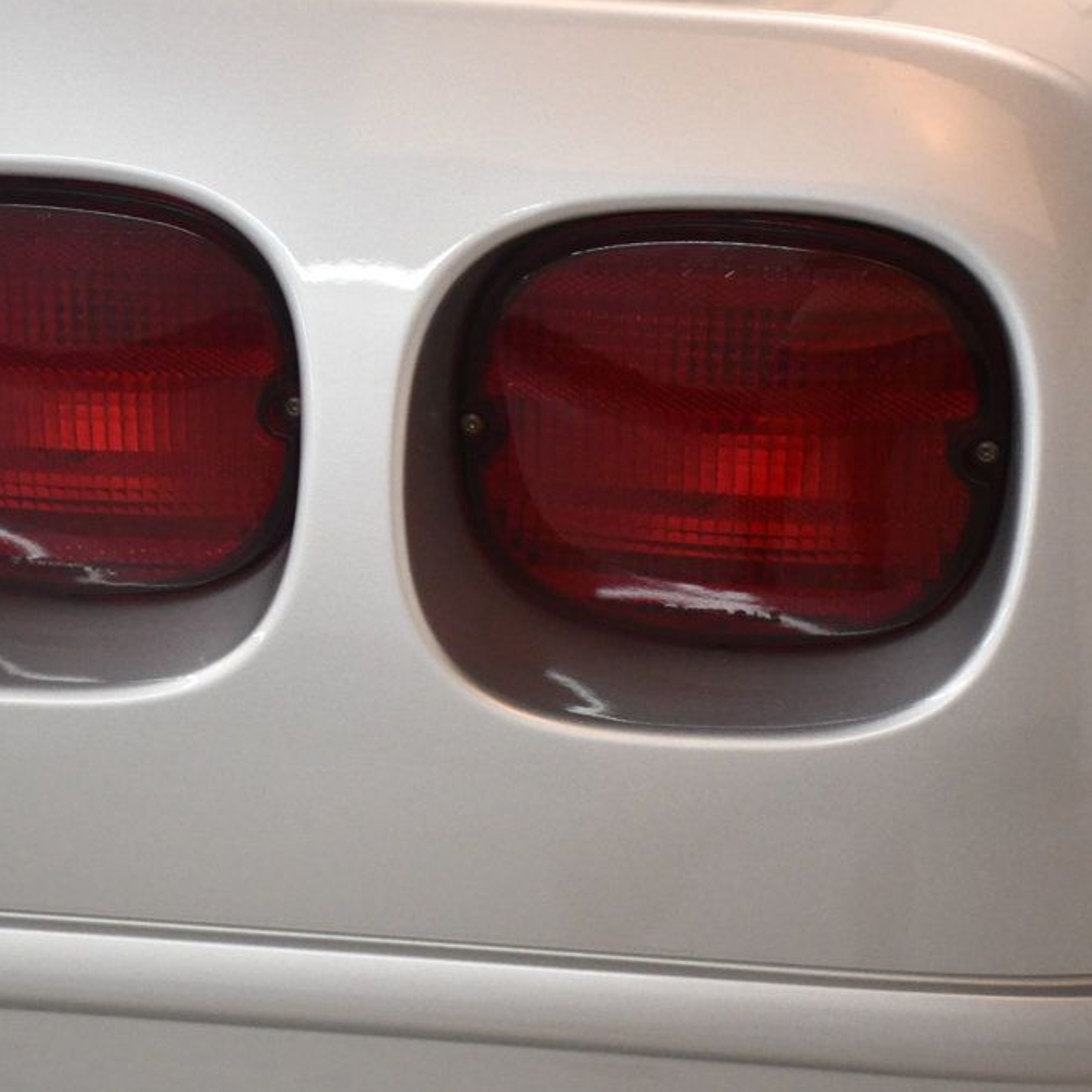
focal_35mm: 93
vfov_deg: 18.7
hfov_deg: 18.6
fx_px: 3319
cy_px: 551
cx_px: 348
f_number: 4.5
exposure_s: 1/125
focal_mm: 48
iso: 2800
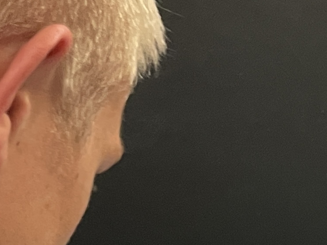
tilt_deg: -17.3
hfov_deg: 12.8
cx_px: 584
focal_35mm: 140
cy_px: 256
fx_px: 1323
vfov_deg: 10.5
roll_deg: +2.8
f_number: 1.6
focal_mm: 4.2
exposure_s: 1/50
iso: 160
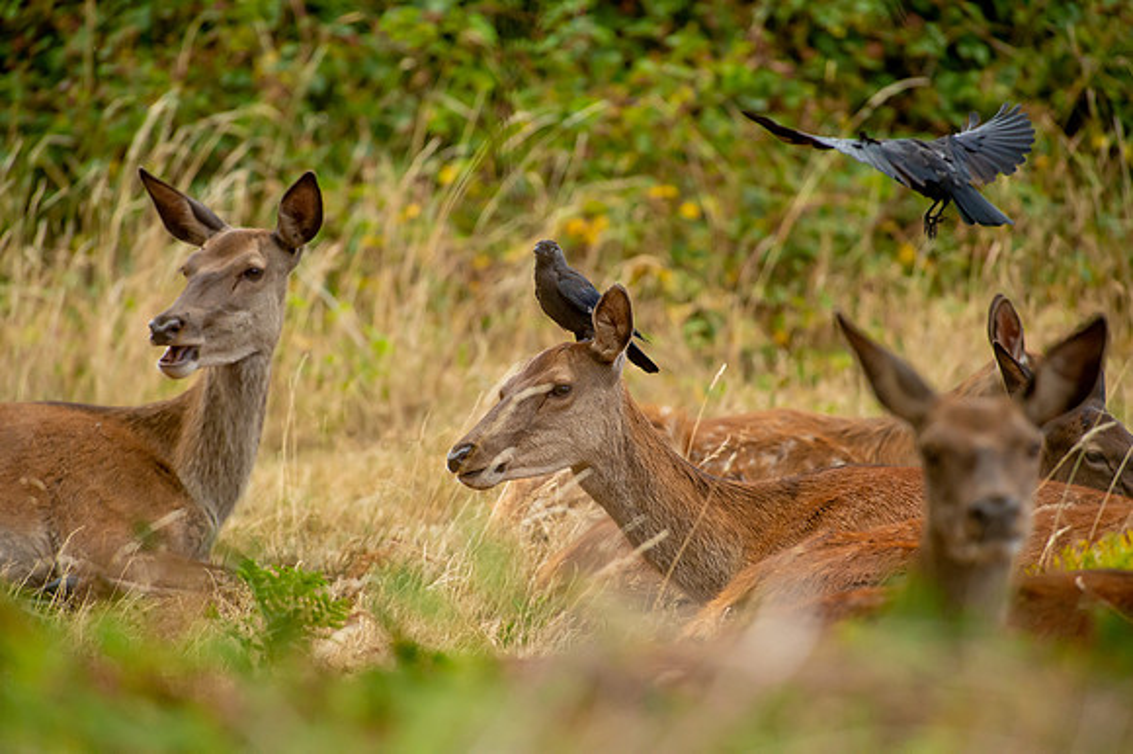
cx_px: 566
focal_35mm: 600
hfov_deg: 3.4
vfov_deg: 2.3
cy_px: 377
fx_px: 18872
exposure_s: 1/4000
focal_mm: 600
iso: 2800
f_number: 5.6
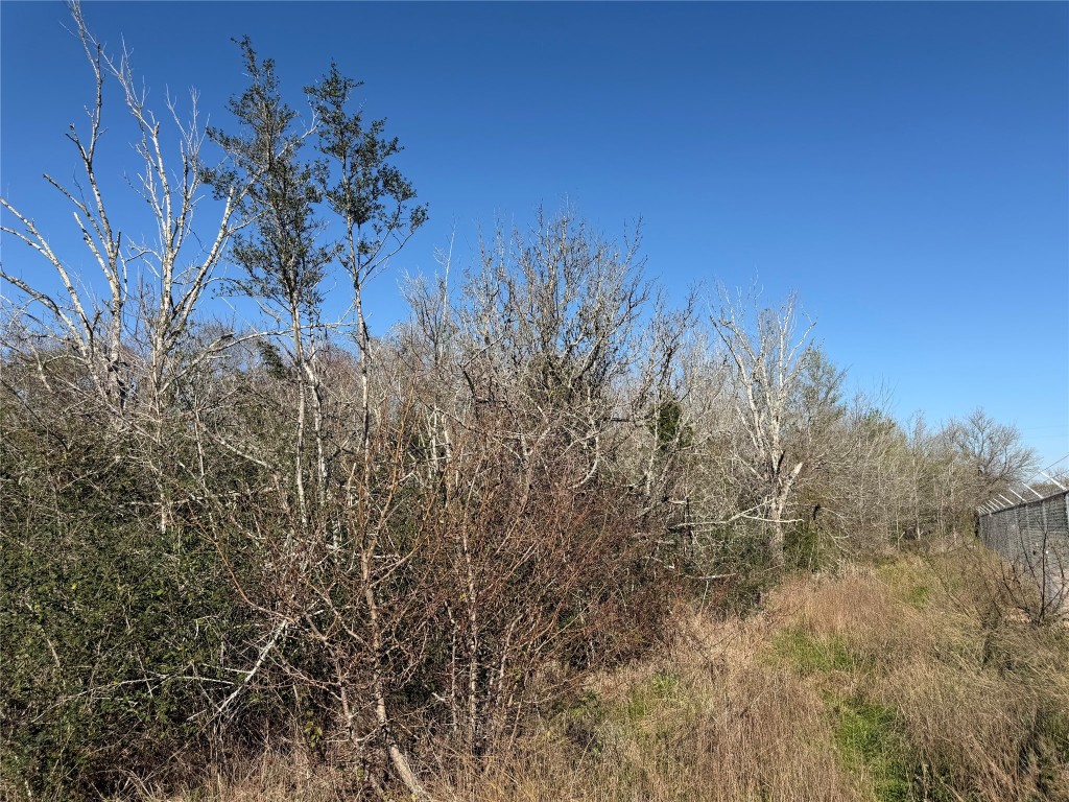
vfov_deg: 56.8
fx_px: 741
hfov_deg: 71.6
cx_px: 534
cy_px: 401
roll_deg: +0.1
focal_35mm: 24
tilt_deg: +9.3
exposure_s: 1/4975
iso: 80
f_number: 1.78
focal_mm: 6.76
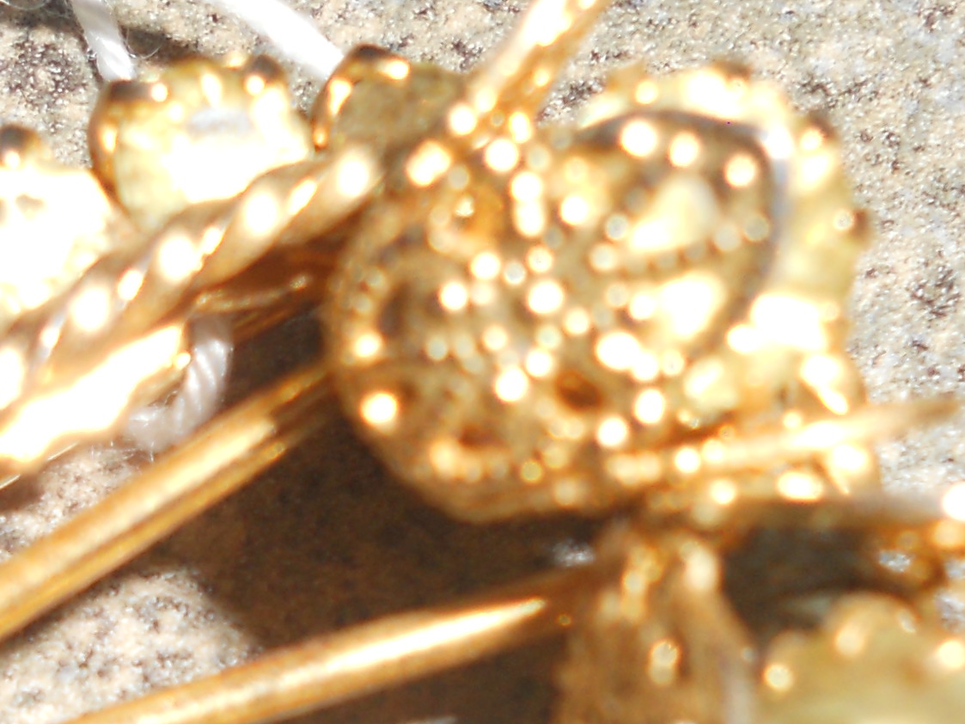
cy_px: 621
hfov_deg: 17.2
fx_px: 3178
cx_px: 268
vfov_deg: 12.9
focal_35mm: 114
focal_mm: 5.8
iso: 80
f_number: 8.8
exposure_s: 1/25
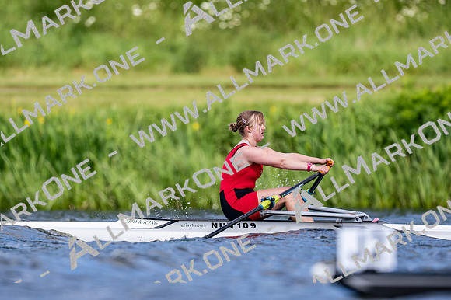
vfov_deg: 1.5
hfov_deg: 2.3
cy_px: 150
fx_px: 11268
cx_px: 226
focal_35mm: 900
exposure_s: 1/2500
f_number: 4
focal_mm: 600
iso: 360
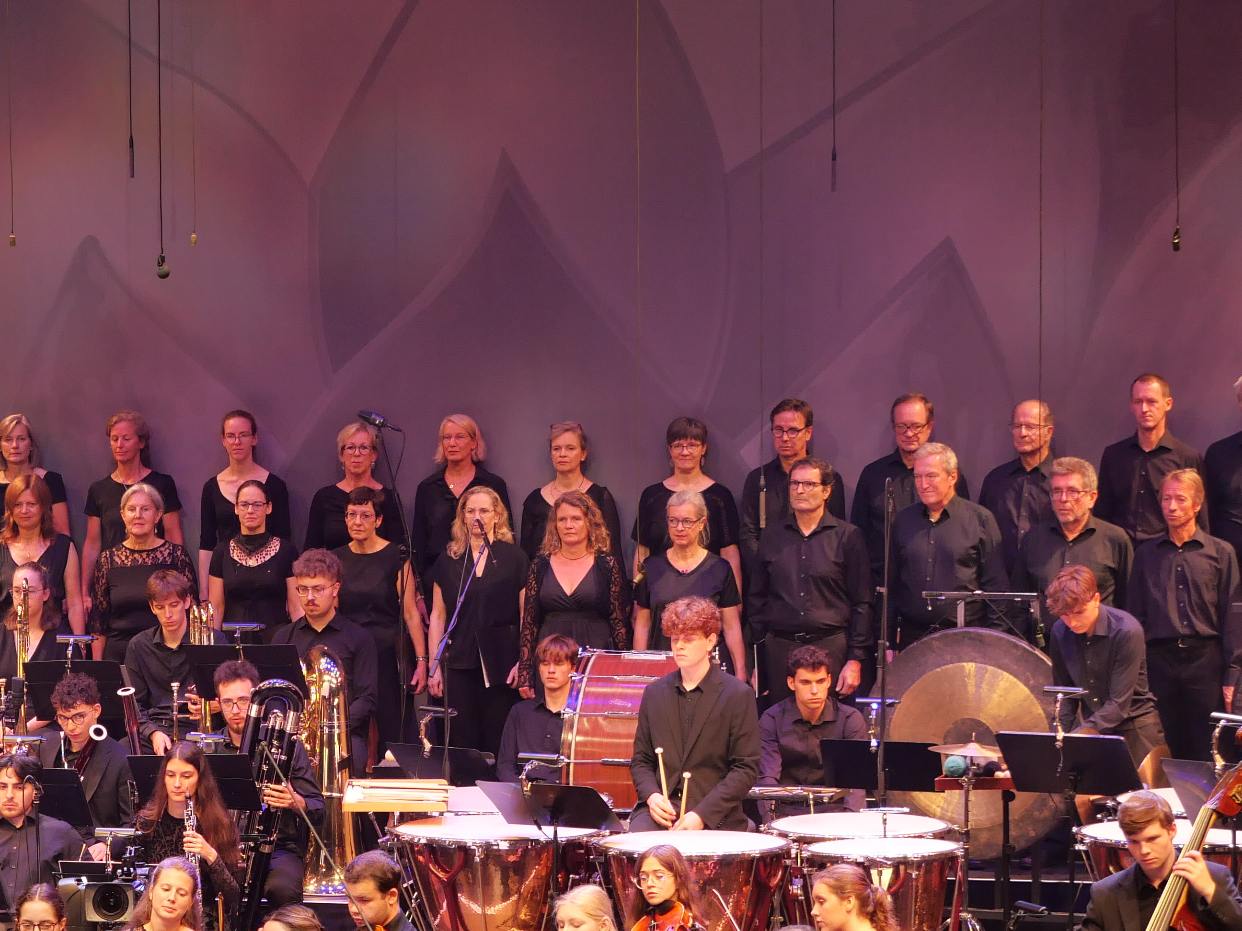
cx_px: 295
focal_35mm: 160
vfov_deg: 9.3
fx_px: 5741
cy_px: 638
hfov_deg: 12.3
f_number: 2.8
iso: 500
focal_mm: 40
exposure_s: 1/100
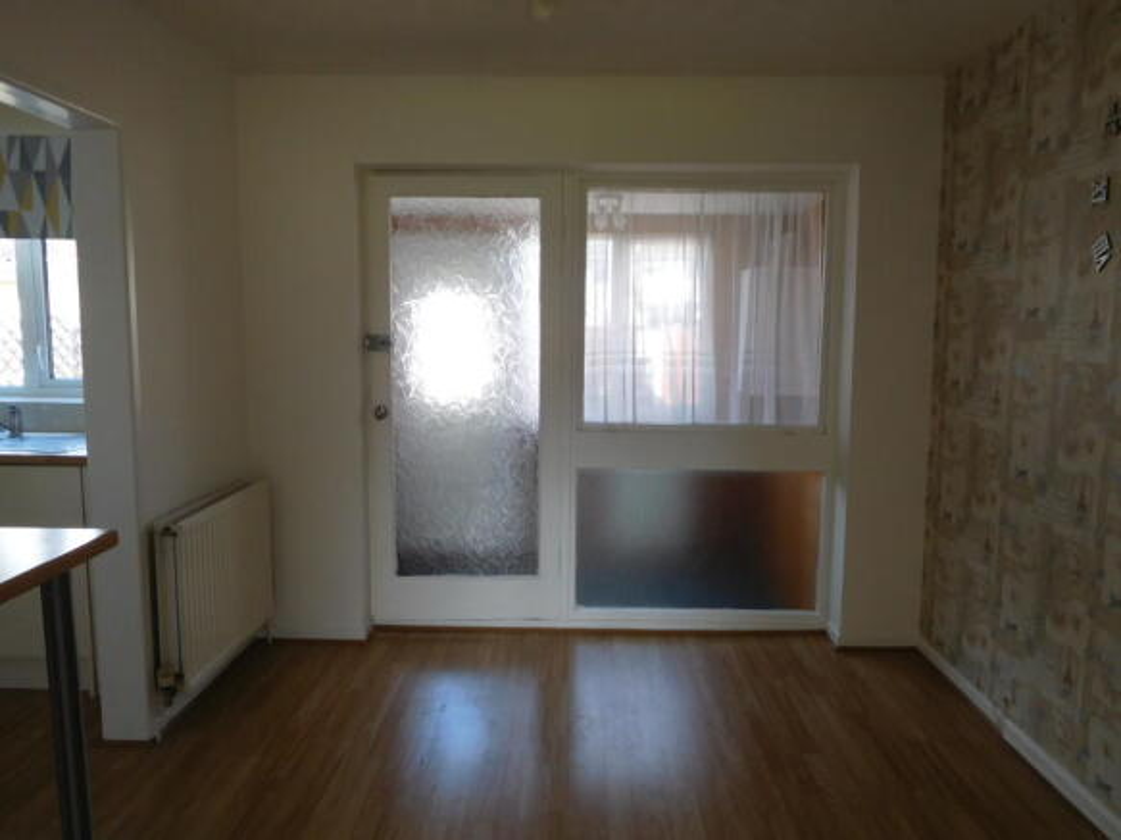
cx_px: 560
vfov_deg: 54.9
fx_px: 809
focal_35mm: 25
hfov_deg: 69.4
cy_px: 420
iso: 125
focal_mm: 4.5
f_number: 3.4
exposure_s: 1/50
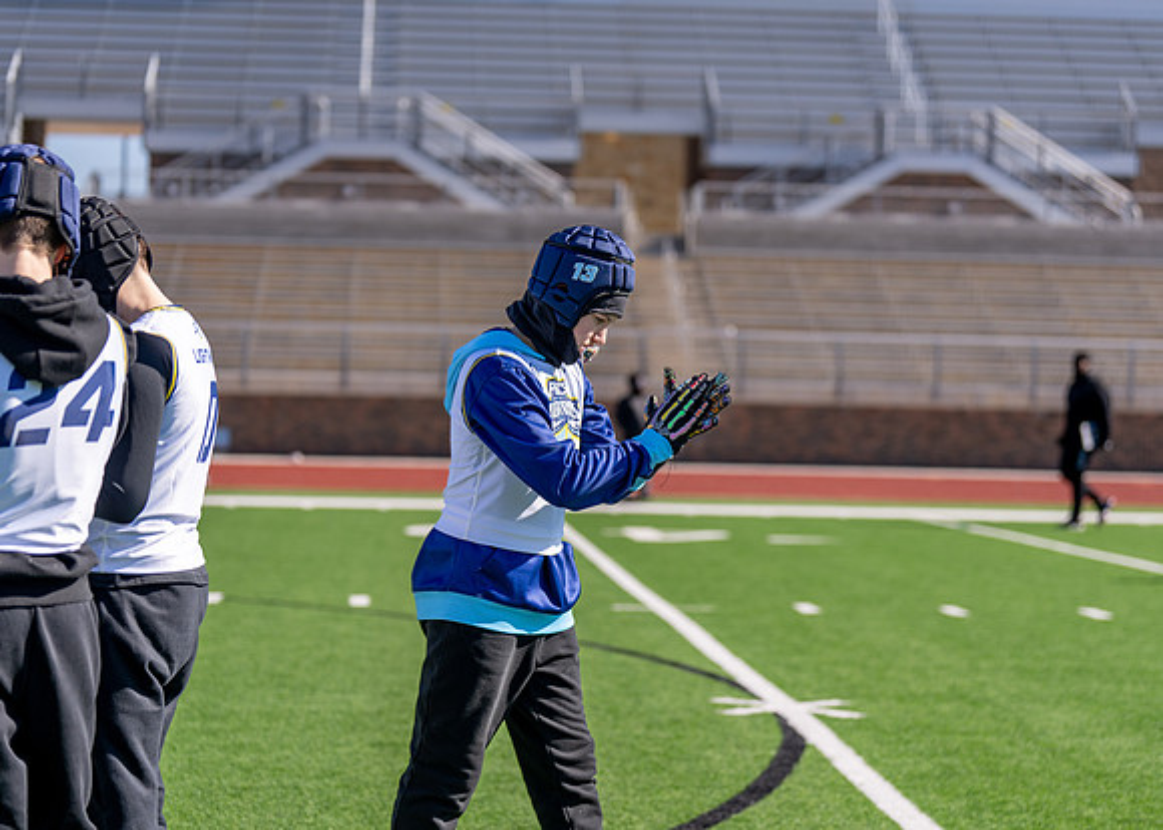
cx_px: 582
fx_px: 2941
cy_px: 415
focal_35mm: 89
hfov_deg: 22.4
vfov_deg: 16.1
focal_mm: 85
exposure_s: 1/2000
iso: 100
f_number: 2.8
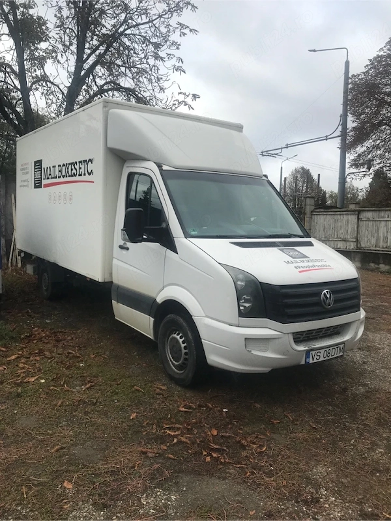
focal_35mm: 28
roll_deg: -2.0
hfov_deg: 49.7
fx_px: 422
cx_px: 196
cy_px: 260
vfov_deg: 63.4
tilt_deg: -2.1
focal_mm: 3.99
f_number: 1.8
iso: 20
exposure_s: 1/1330
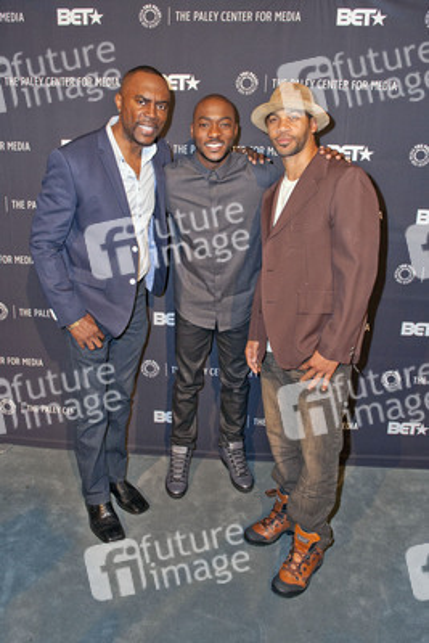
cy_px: 322
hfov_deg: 53.2
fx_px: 429
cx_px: 214
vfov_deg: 73.7
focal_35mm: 24
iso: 640
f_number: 4
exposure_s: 1/400
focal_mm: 24
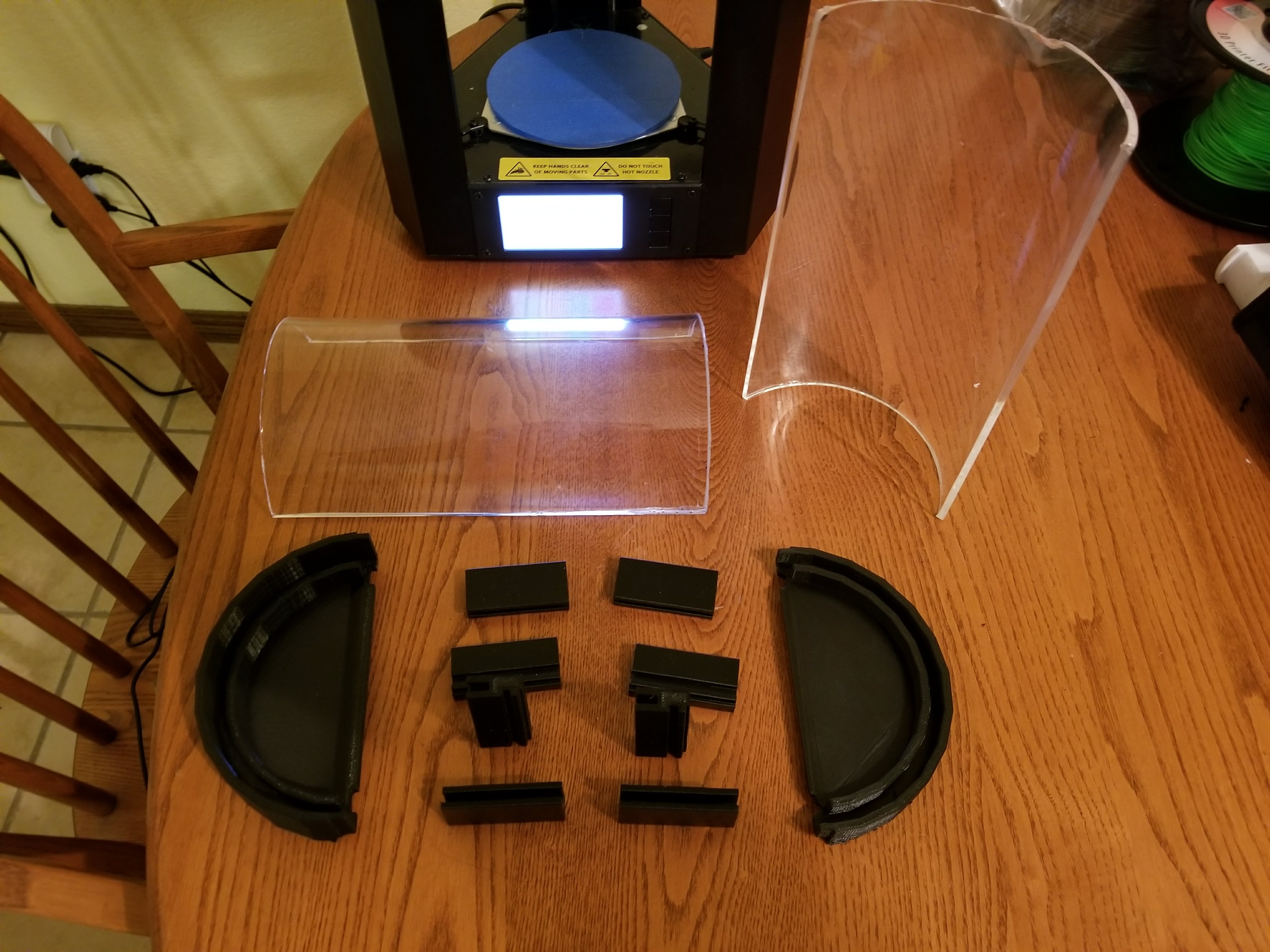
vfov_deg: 53.1
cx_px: 635
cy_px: 476
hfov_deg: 67.3
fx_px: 954
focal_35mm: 26
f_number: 1.7
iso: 200
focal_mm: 4.3
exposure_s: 1/11
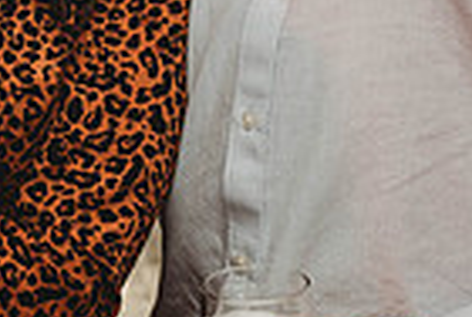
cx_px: 88
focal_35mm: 157
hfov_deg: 13.0
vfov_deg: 8.6
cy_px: -170
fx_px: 2063
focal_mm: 38
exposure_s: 1/100
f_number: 4
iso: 400
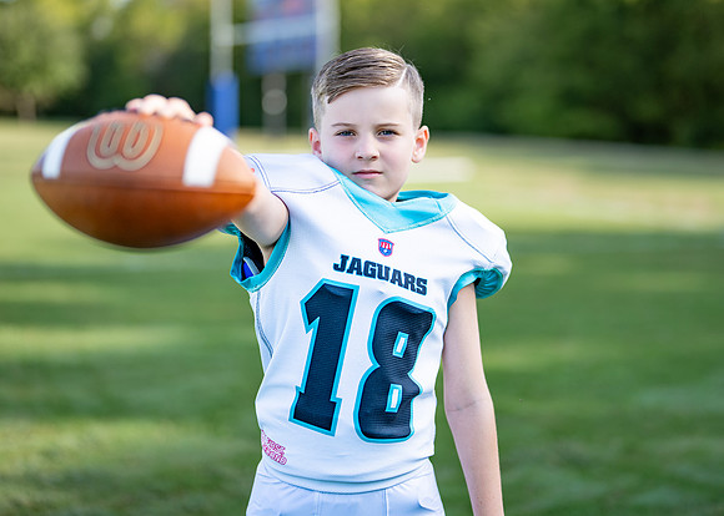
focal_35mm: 64
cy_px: 211
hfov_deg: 30.7
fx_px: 1316
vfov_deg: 22.2
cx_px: 385
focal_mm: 50
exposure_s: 1/2500
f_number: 1.2
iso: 100
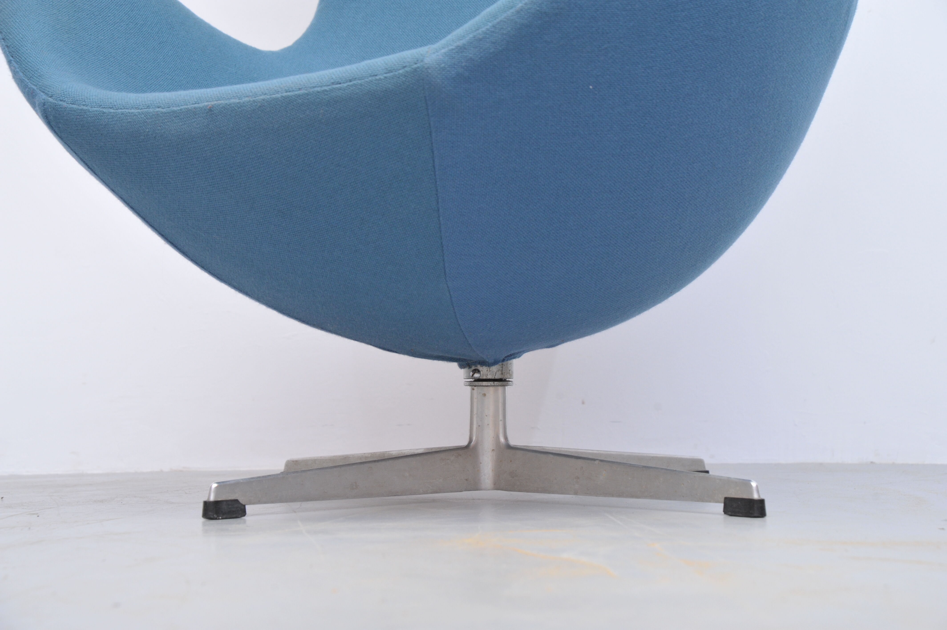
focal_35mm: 66
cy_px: 315
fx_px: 1735
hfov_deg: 30.5
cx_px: 474
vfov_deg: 20.6
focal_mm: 66
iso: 1600
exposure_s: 1/200
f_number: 9
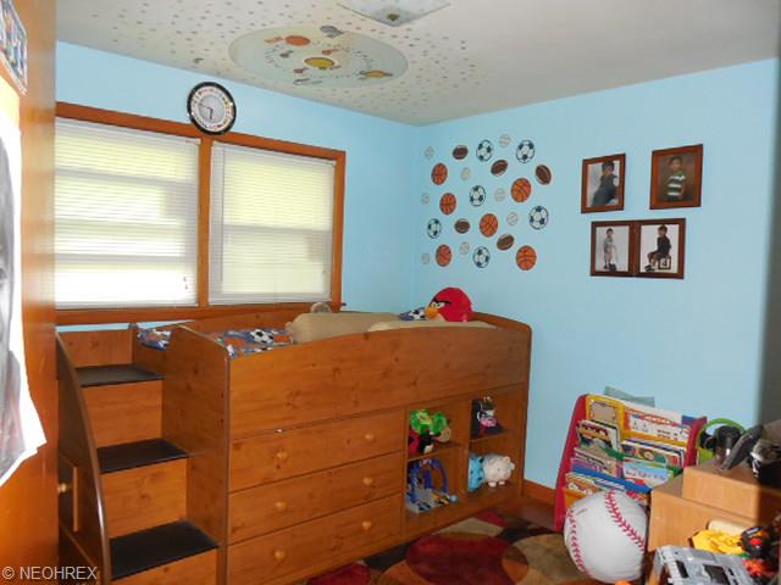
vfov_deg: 53.1
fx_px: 587
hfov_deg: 67.3
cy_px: 292
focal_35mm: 26
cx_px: 390
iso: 720
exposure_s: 1/25
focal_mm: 4.6
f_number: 3.5
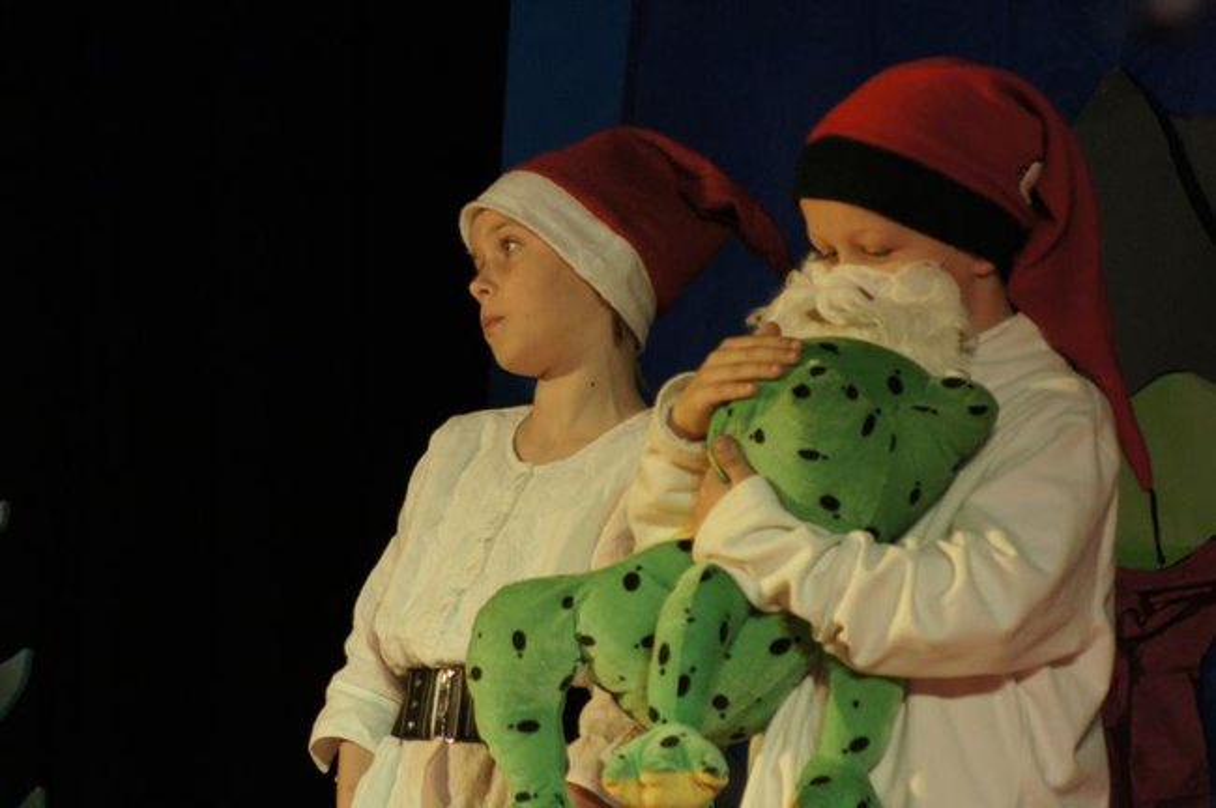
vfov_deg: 5.1
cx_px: 608
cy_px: 404
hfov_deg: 7.6
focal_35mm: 270
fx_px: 9111
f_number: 5.6
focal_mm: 180
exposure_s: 1/160
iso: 1600
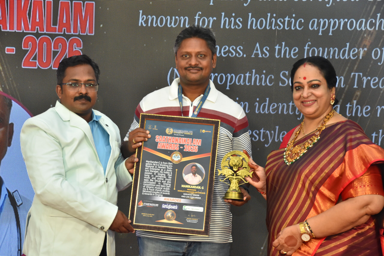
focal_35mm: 99
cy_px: 128
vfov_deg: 13.8
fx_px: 1056
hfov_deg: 20.6
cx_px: 192
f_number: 5.6
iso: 2000
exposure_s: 1/160
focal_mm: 66
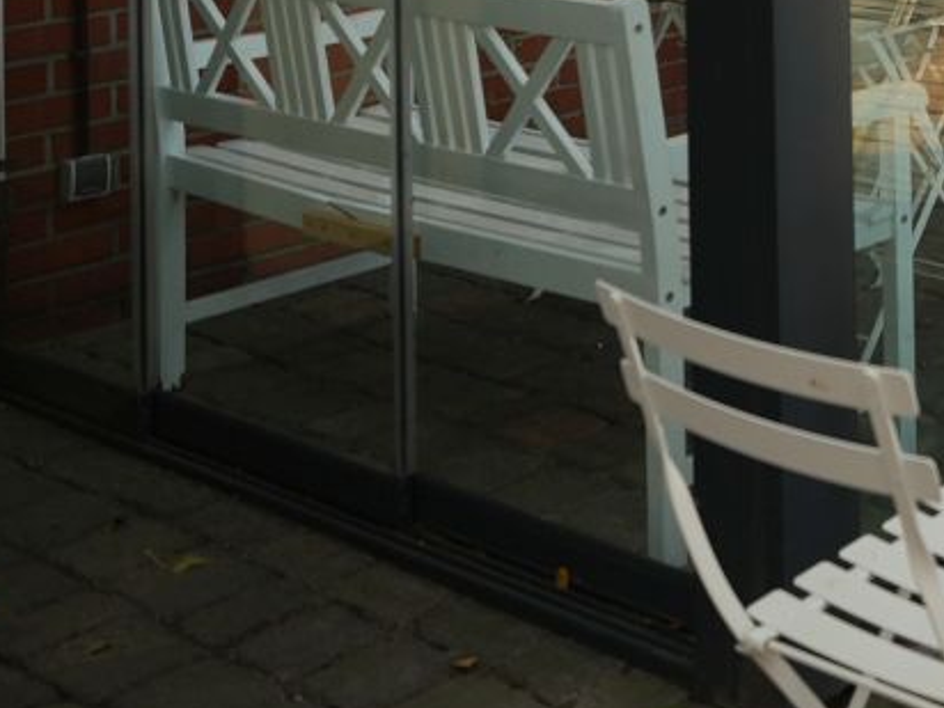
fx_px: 1957
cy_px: -348
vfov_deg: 18.3
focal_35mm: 72
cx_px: 1361
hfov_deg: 22.8
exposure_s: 1/100
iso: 160
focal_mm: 20.5
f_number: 3.2
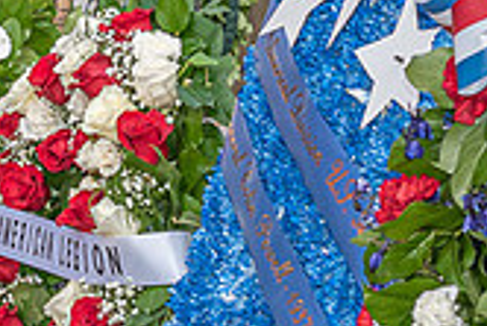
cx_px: -249
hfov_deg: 7.6
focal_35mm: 267
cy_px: 103
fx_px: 3615
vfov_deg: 5.2
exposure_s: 1/250
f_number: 9
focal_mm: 62
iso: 500
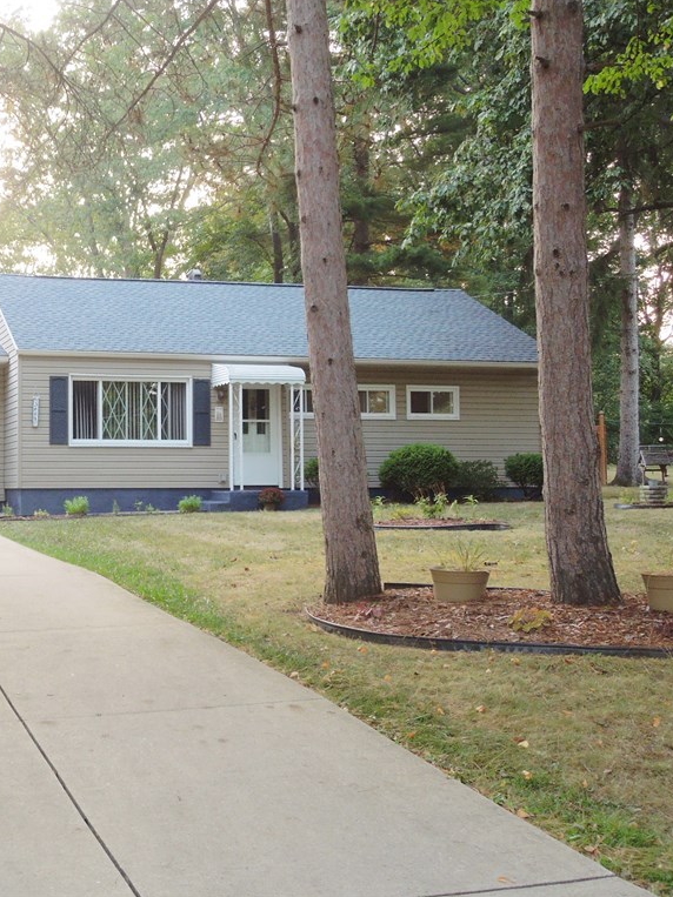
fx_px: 1219
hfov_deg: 29.8
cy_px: 448
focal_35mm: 47
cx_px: 94
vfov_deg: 40.4
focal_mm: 6.3
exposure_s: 1/50
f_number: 3.7
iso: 220
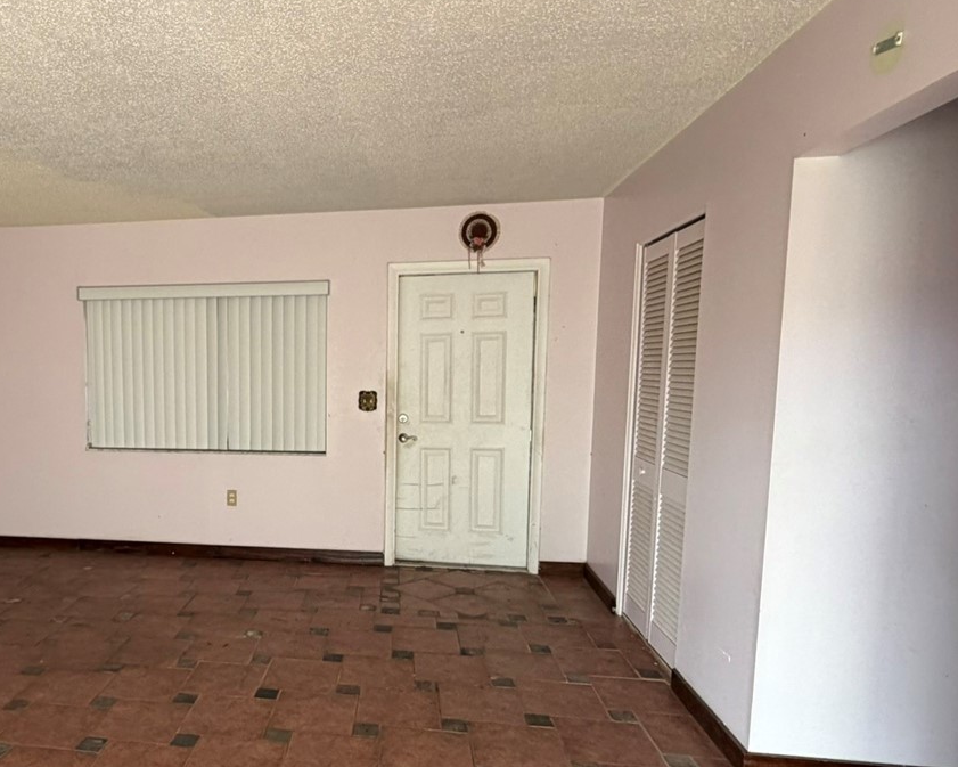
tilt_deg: -6.6
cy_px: 449
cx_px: 268
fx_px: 737
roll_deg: +0.2
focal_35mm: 26
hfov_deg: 63.1
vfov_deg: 54.7
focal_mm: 2.22
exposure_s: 1/121
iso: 200
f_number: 2.2
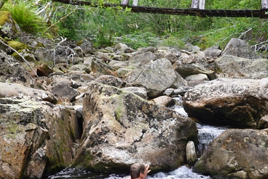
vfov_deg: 17.1
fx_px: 596
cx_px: 171
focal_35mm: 80
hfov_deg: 25.2
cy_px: 101
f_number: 4
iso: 100
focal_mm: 14.99
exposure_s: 1/60
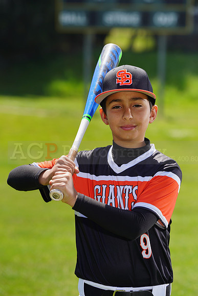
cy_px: 148
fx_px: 2036
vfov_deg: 8.3
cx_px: 99
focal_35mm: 247
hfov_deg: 5.6
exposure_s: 1/250
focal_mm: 247
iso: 100
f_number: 8
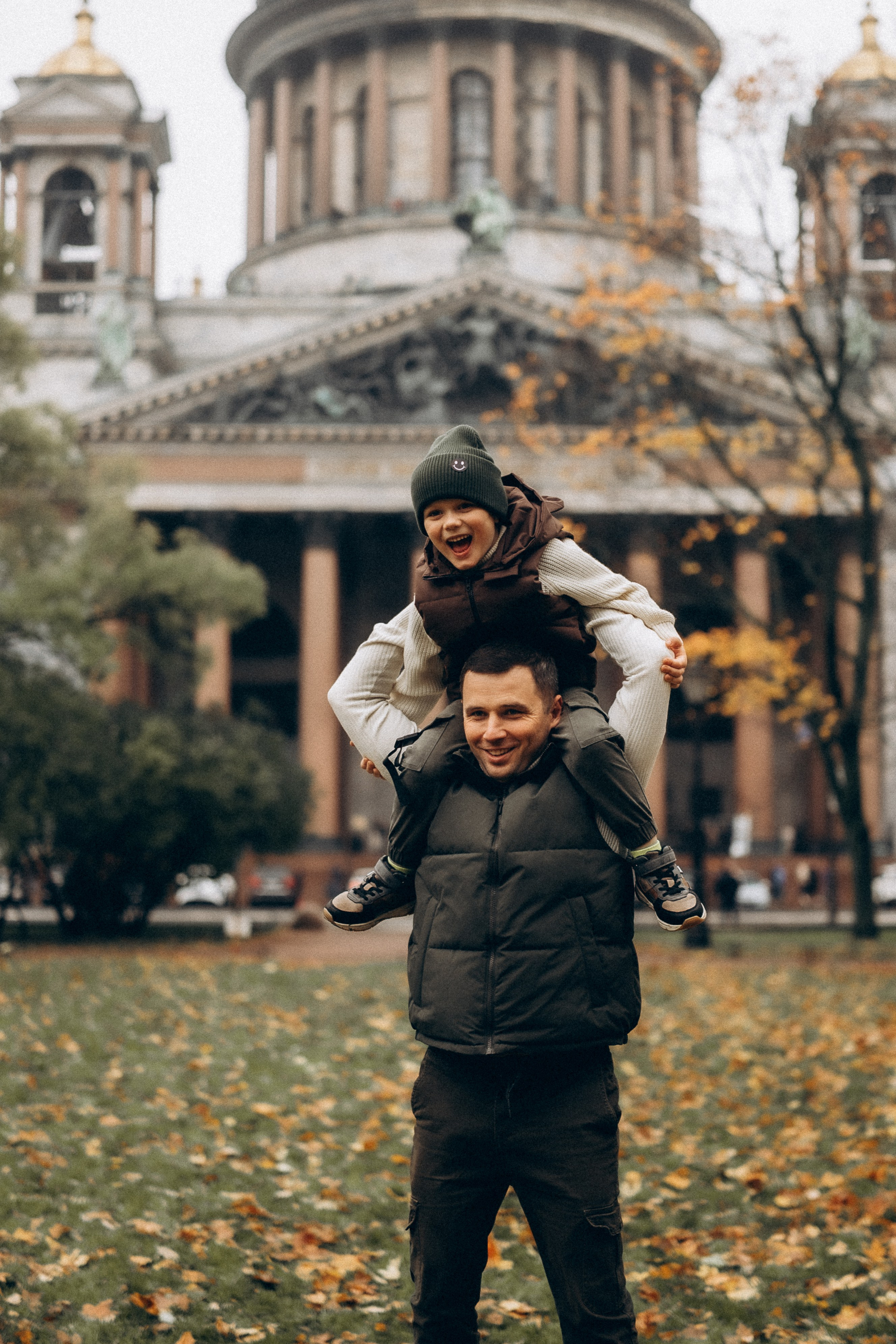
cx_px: 448
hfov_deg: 26.0
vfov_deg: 38.2
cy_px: 672
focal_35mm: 52
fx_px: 1941
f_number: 1.2
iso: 100
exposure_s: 1/800
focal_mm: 35
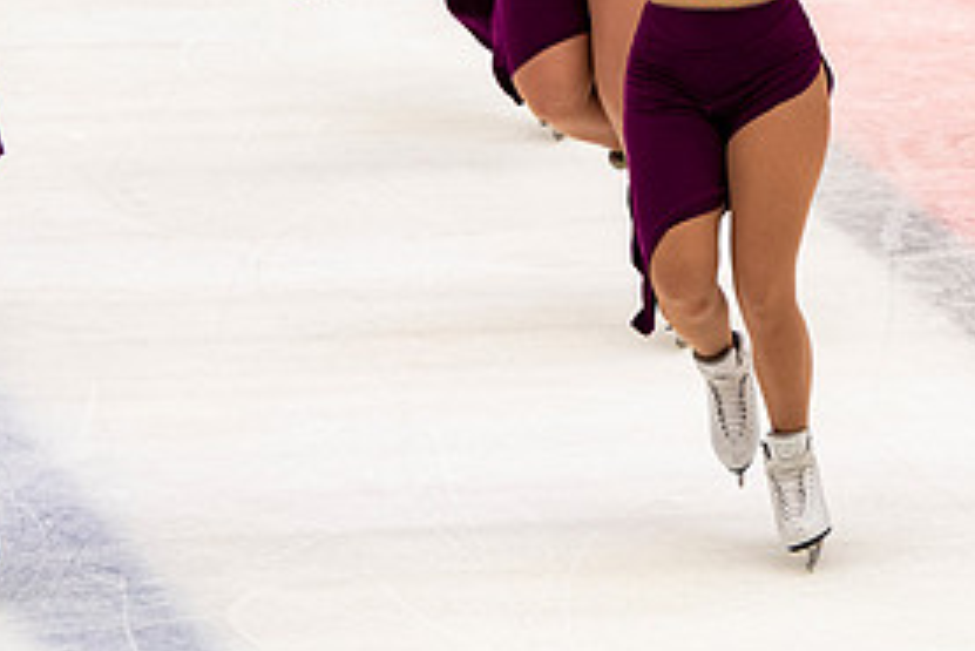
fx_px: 11489
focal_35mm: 424
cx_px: 718
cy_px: 44
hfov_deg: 4.9
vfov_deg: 3.2
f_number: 4
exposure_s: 1/500
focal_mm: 135
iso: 1100
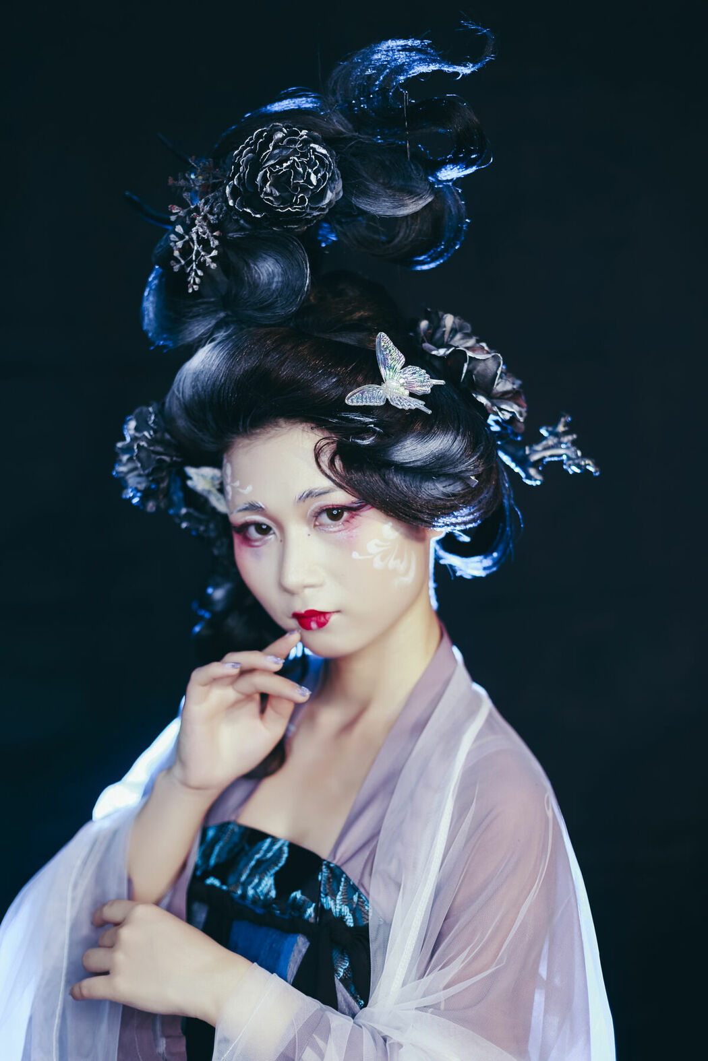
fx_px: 1445
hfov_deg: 27.5
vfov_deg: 40.3
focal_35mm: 49
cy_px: 530
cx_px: 354
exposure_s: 1/100
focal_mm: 50
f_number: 2
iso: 320
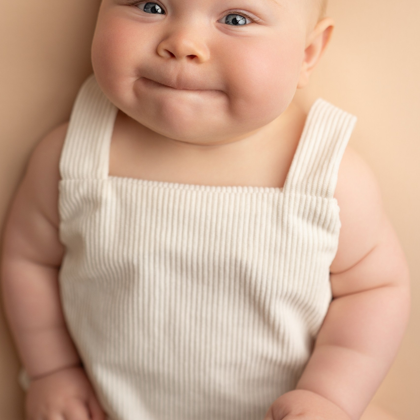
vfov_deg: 24.2
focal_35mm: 71
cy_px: 140
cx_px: 194
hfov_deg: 24.3
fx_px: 975
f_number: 2.2
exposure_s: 1/160
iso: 100
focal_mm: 35
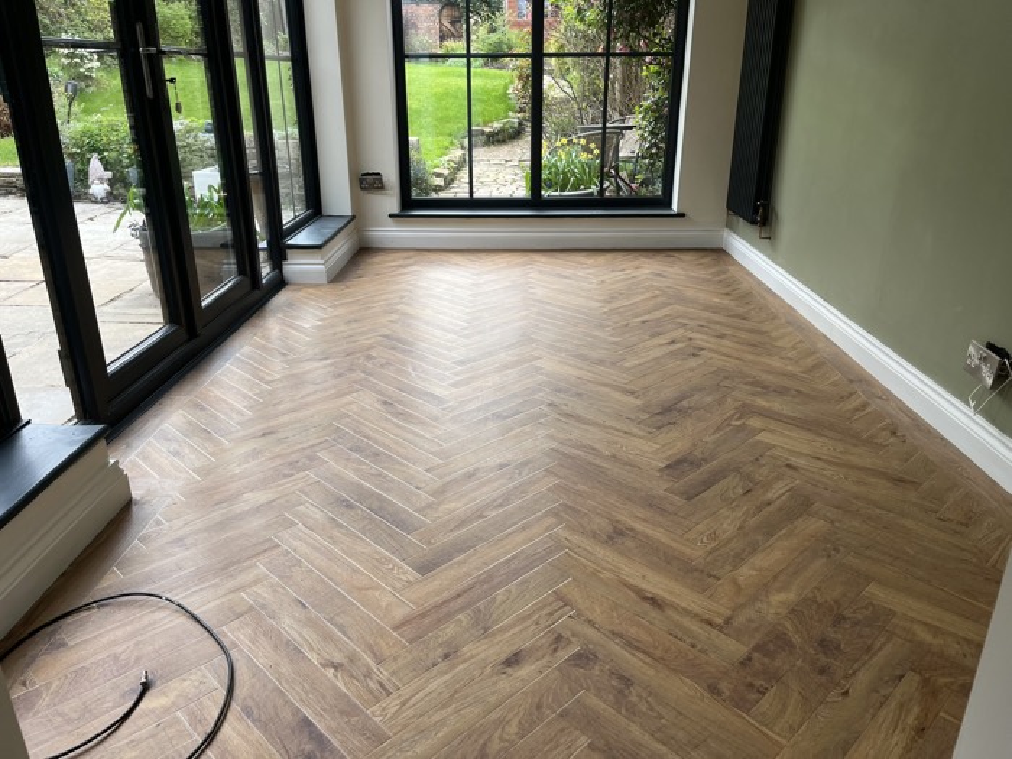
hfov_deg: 67.3
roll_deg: +1.6
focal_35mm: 26
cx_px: 506
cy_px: 380
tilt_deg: -23.6
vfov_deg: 53.1
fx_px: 760
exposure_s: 1/126
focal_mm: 5.1
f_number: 1.6
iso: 32
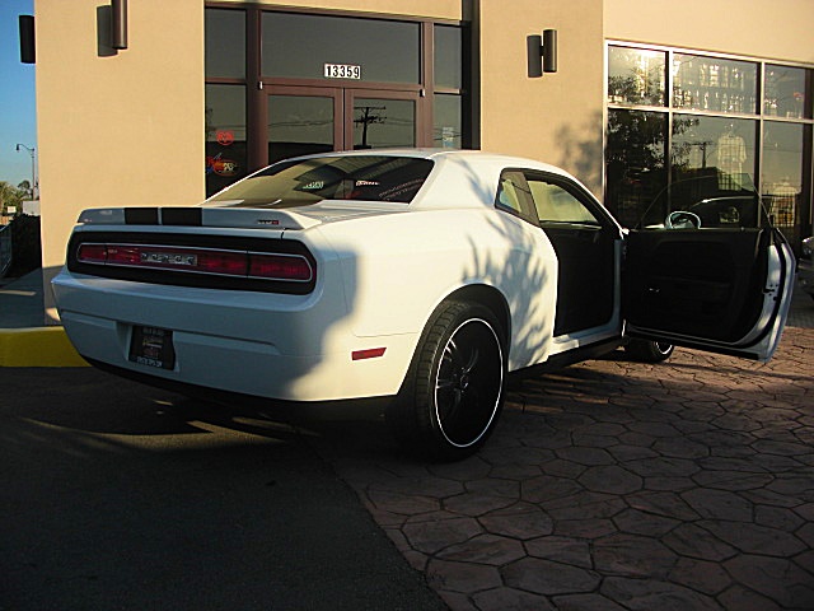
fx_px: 847
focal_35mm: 36
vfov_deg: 39.7
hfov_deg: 51.4
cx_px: 407
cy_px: 306
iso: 50
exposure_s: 1/160
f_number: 7.9
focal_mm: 6.3
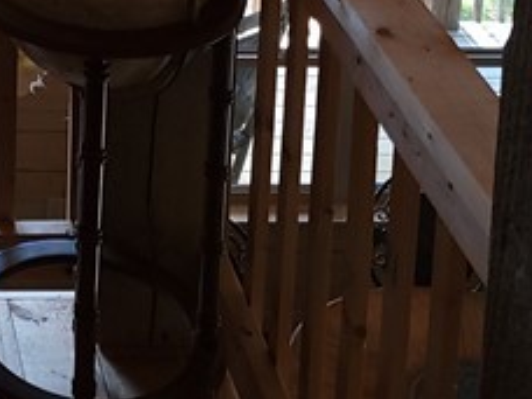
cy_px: -455
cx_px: -215
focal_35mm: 108
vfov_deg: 11.9
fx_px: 1660
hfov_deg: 16.9
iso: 50
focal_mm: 6.7
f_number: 1.8
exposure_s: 1/60
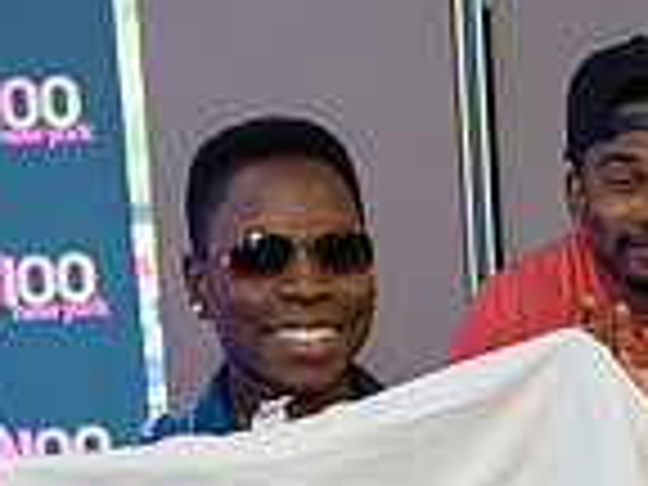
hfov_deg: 15.5
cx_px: 675
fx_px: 2321
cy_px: 569
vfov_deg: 11.7
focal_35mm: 124
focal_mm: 32
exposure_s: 1/125
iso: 400
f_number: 3.2
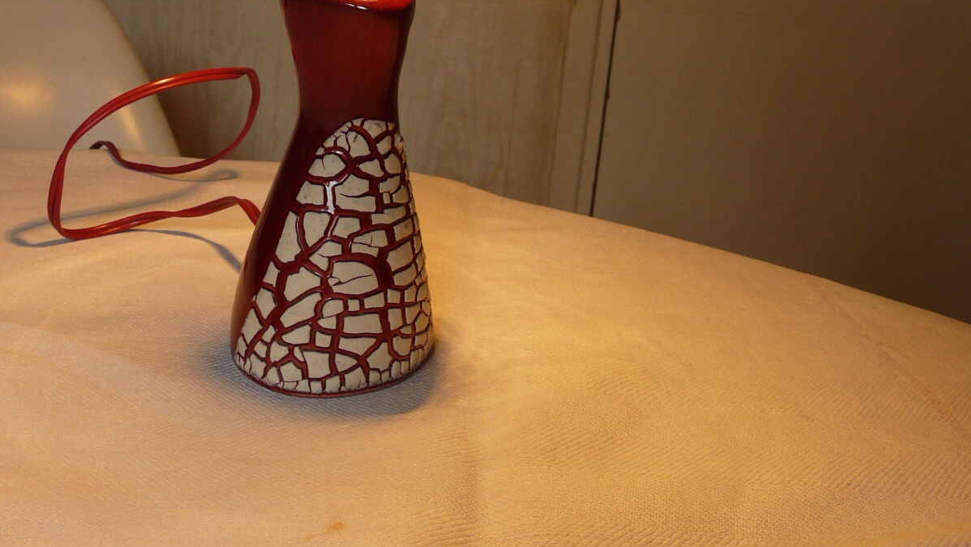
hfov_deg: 49.4
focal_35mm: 41
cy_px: 153
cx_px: 488
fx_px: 1056
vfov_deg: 28.7
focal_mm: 4.6
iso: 125
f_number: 2.8
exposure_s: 1/30
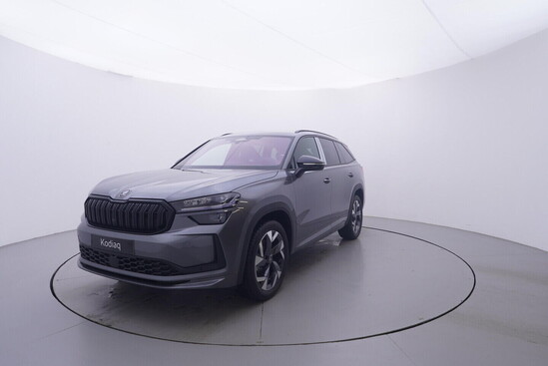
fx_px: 343
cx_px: 274
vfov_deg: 56.2
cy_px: 183
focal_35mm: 22
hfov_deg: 77.3
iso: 200
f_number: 5
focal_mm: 15
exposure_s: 1/80
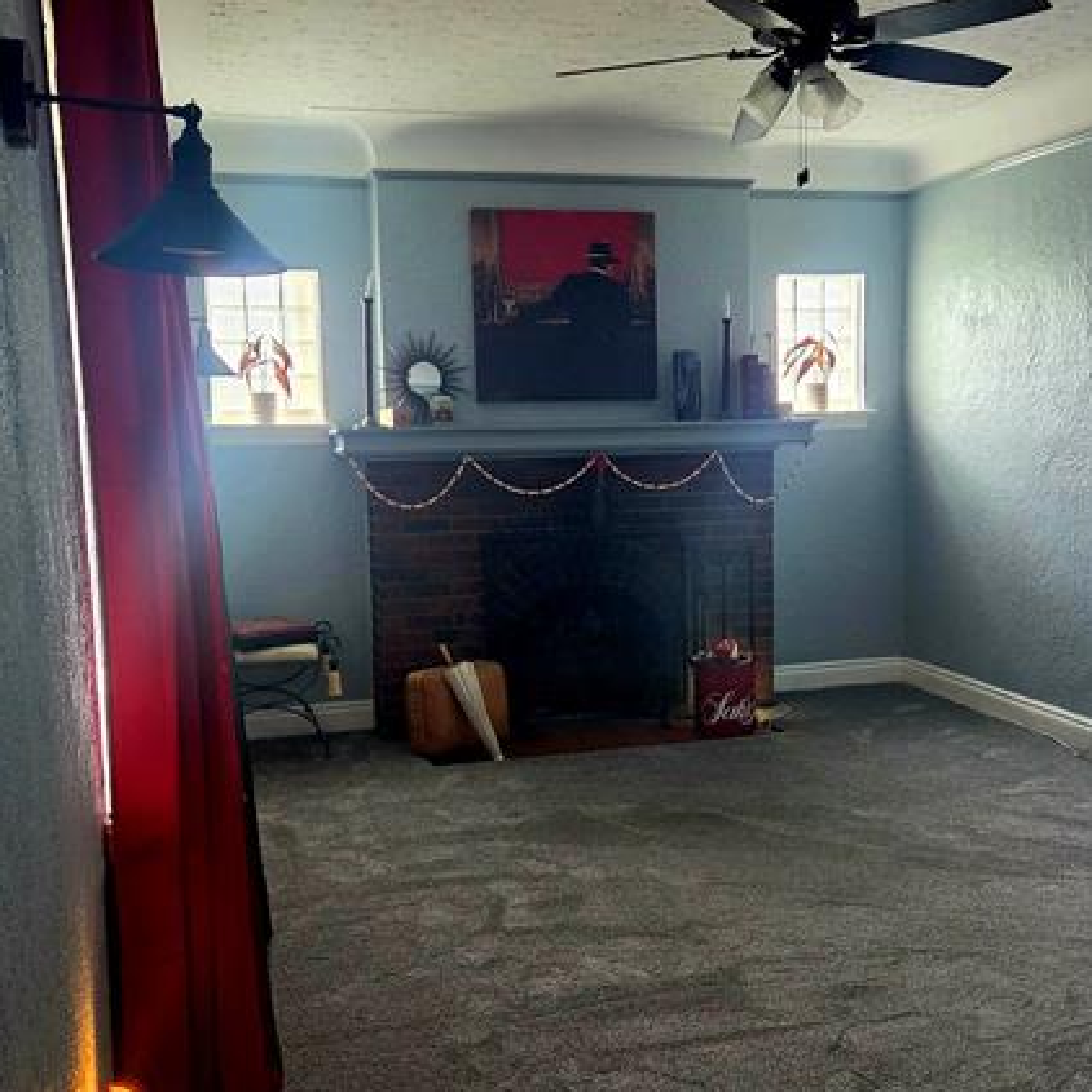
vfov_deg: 44.9
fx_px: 1321
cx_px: 618
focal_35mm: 37
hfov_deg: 44.8
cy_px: 574
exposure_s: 1/120
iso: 1000
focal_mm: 5.4
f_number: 1.8
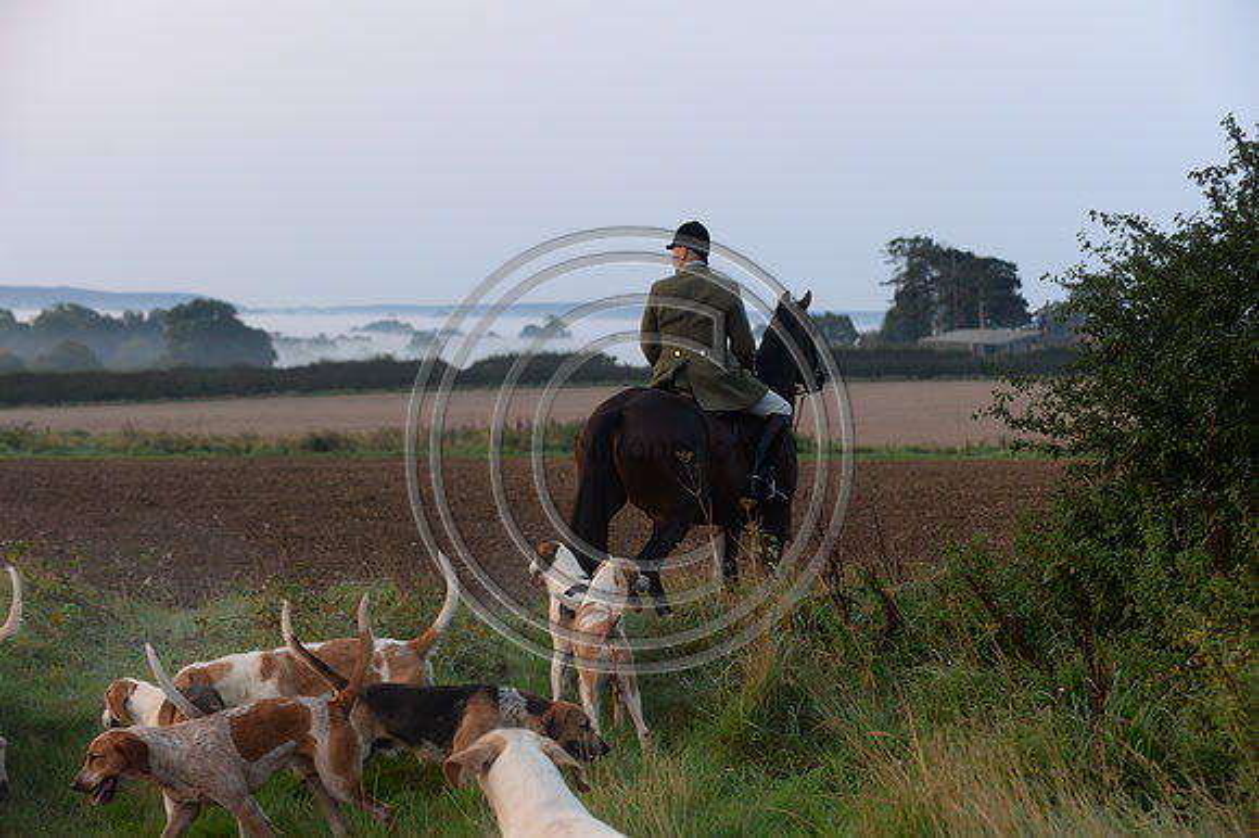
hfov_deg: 28.9
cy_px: 419
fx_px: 2447
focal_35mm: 70
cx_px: 630
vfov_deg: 19.4
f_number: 4
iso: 2500
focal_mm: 70
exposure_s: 1/400
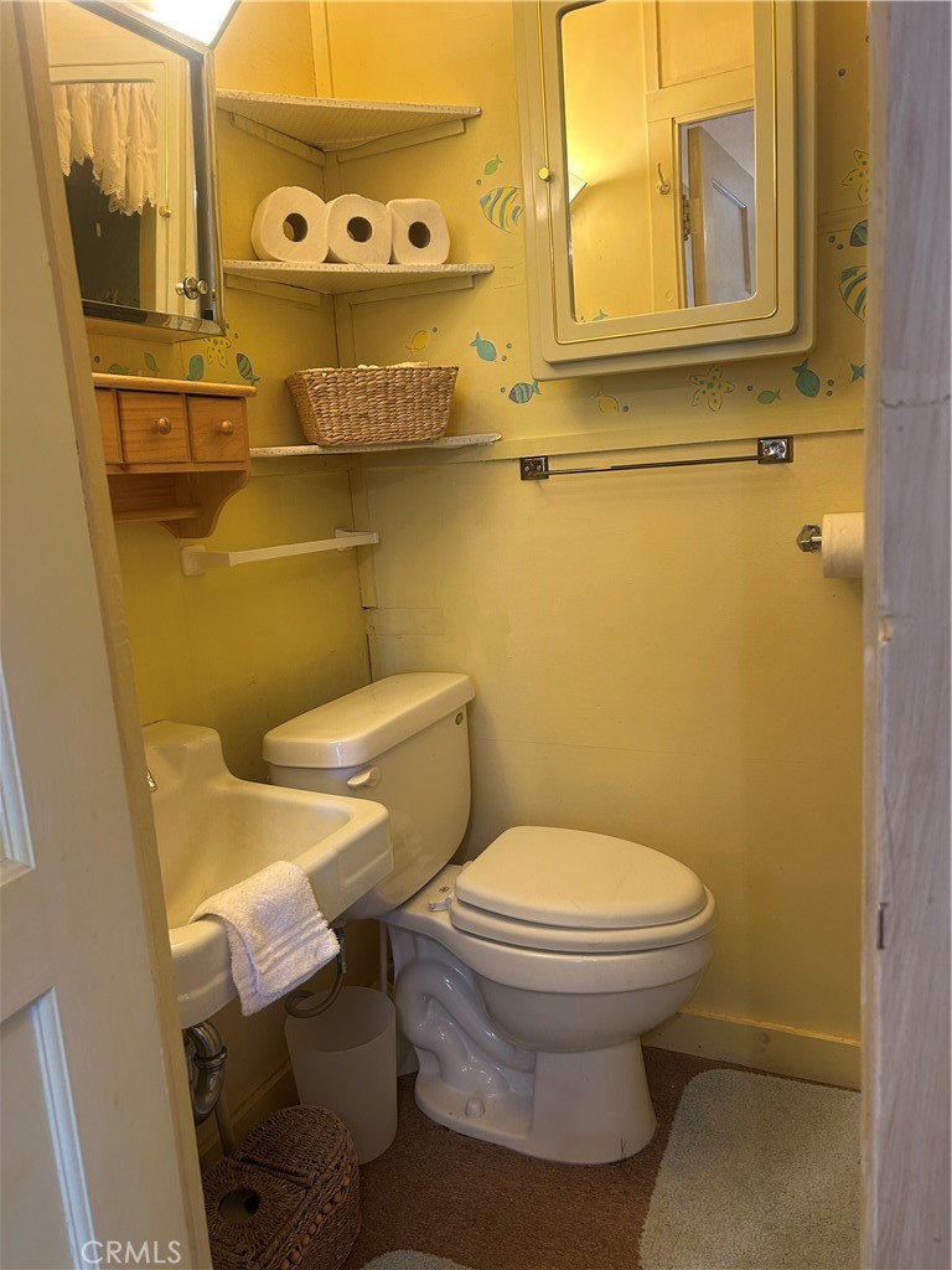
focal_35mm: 26
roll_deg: +2.8
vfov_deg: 67.3
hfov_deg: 53.1
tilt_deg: -10.9
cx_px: 476
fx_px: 953
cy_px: 635
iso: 125
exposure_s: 1/60
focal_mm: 5.7
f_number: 1.5
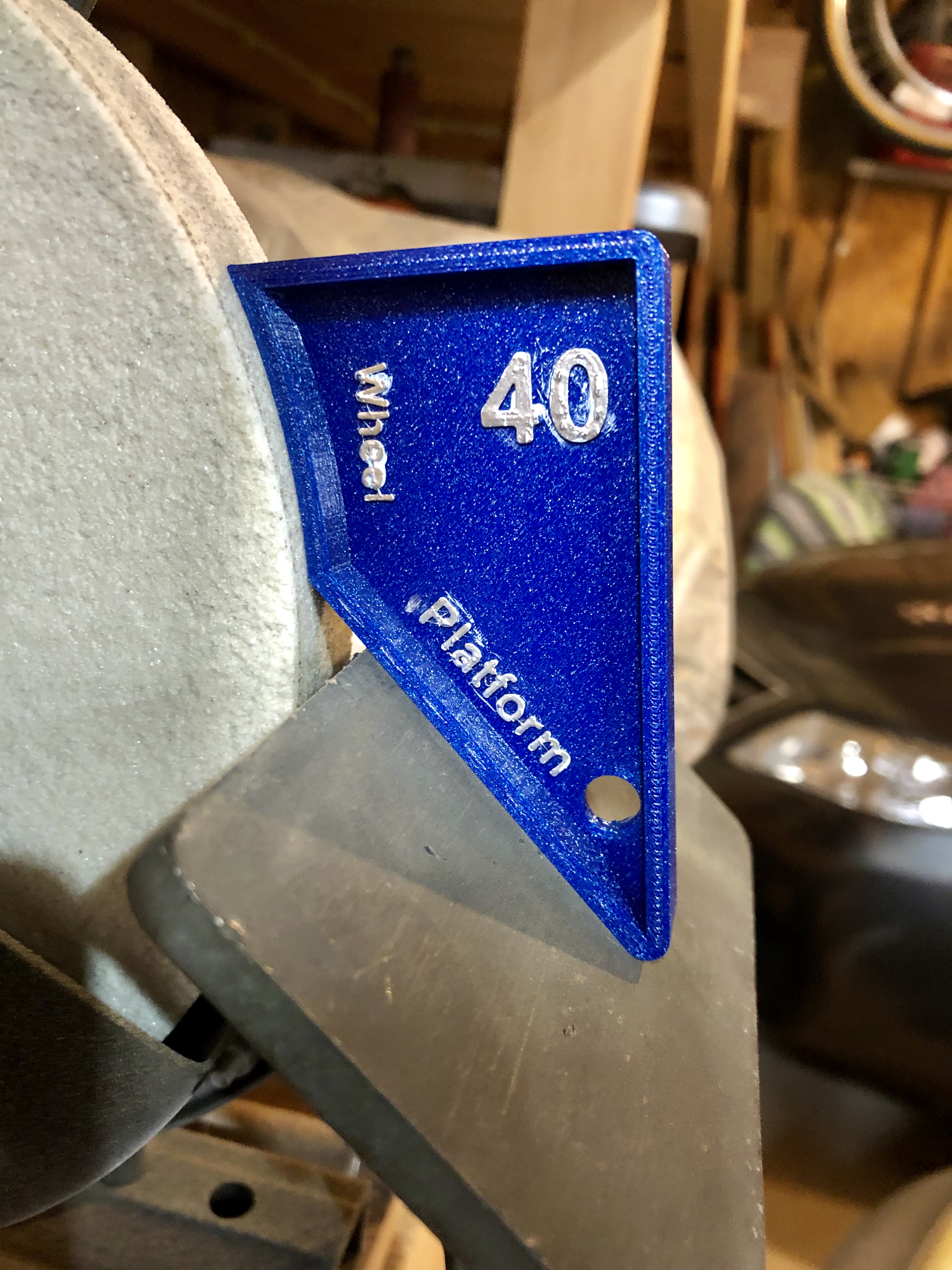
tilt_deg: -17.3
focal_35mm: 28
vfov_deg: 63.4
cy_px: 635
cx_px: 476
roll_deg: -7.8
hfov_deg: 49.7
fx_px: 1027
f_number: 1.8
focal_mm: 4
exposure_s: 1/5
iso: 80
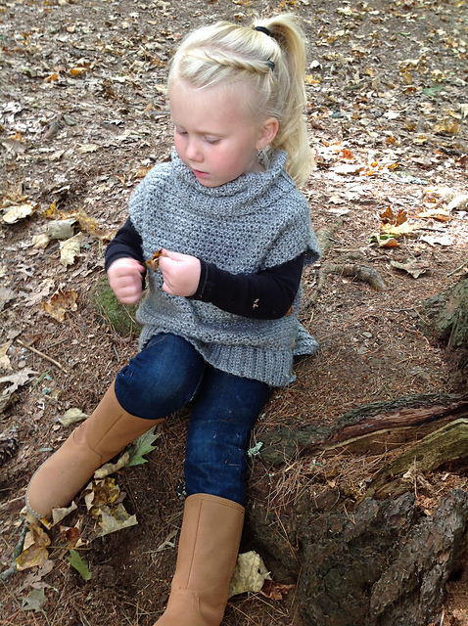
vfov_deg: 52.7
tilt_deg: -26.5
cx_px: 234
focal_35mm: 35
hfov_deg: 40.6
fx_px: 633
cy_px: 313
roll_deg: -1.2
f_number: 2.4
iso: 64
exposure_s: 1/15
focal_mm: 4.28
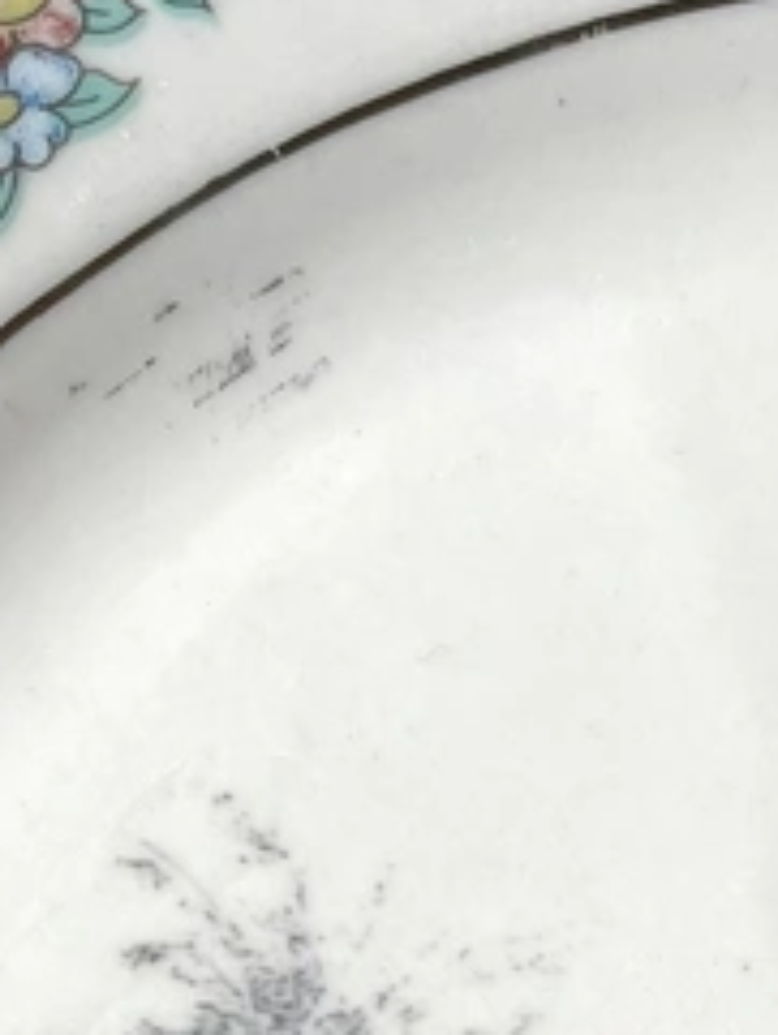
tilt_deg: -79.1
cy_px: 1327
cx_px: 851
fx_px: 2844
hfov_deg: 15.2
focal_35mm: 95
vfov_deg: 19.2
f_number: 1.6
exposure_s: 1/138
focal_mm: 4.2
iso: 32
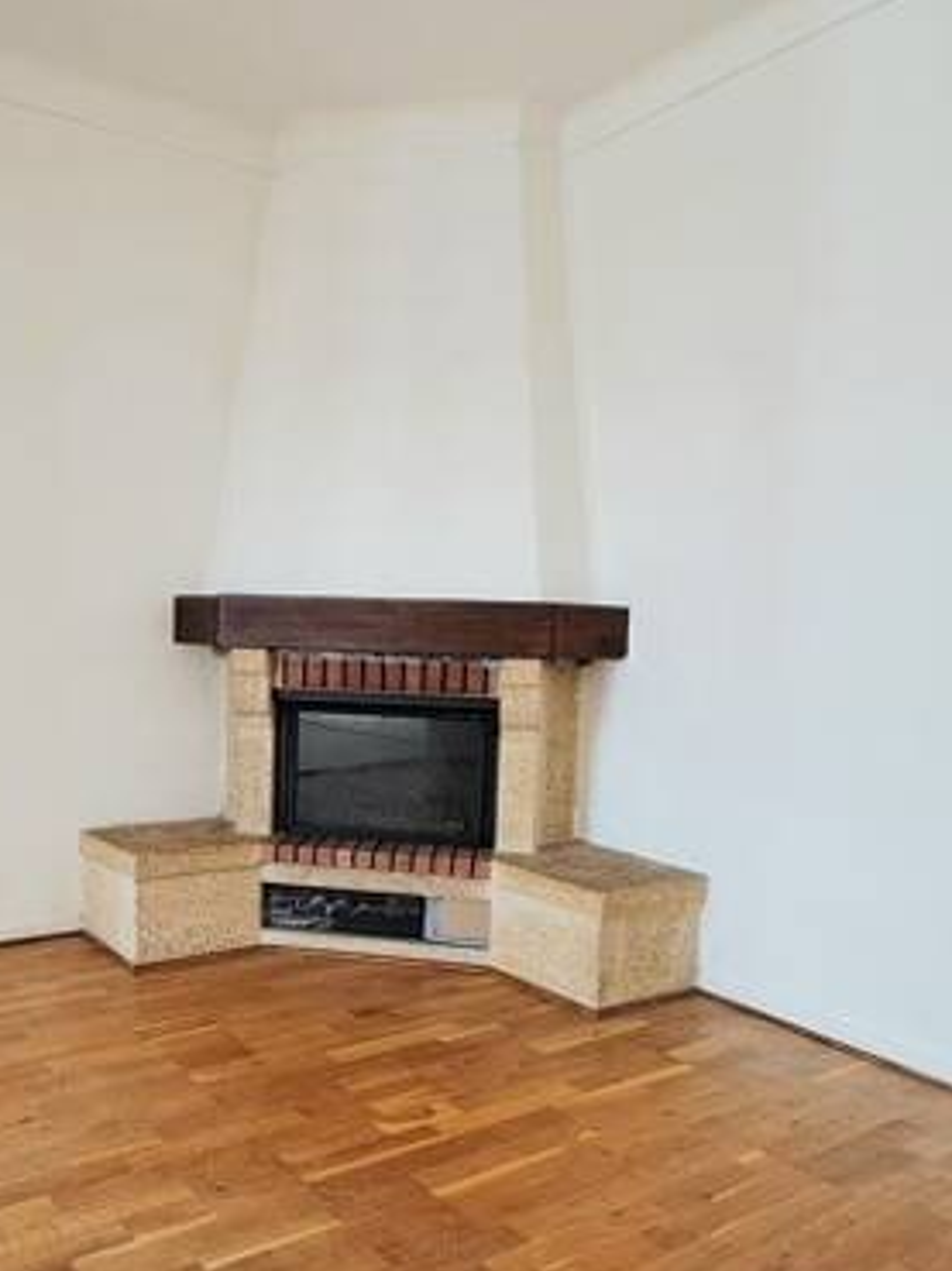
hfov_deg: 50.2
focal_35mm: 27
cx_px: 299
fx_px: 991
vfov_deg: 65.2
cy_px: 708
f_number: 2.2
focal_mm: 1.42
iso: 50
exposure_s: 1/40
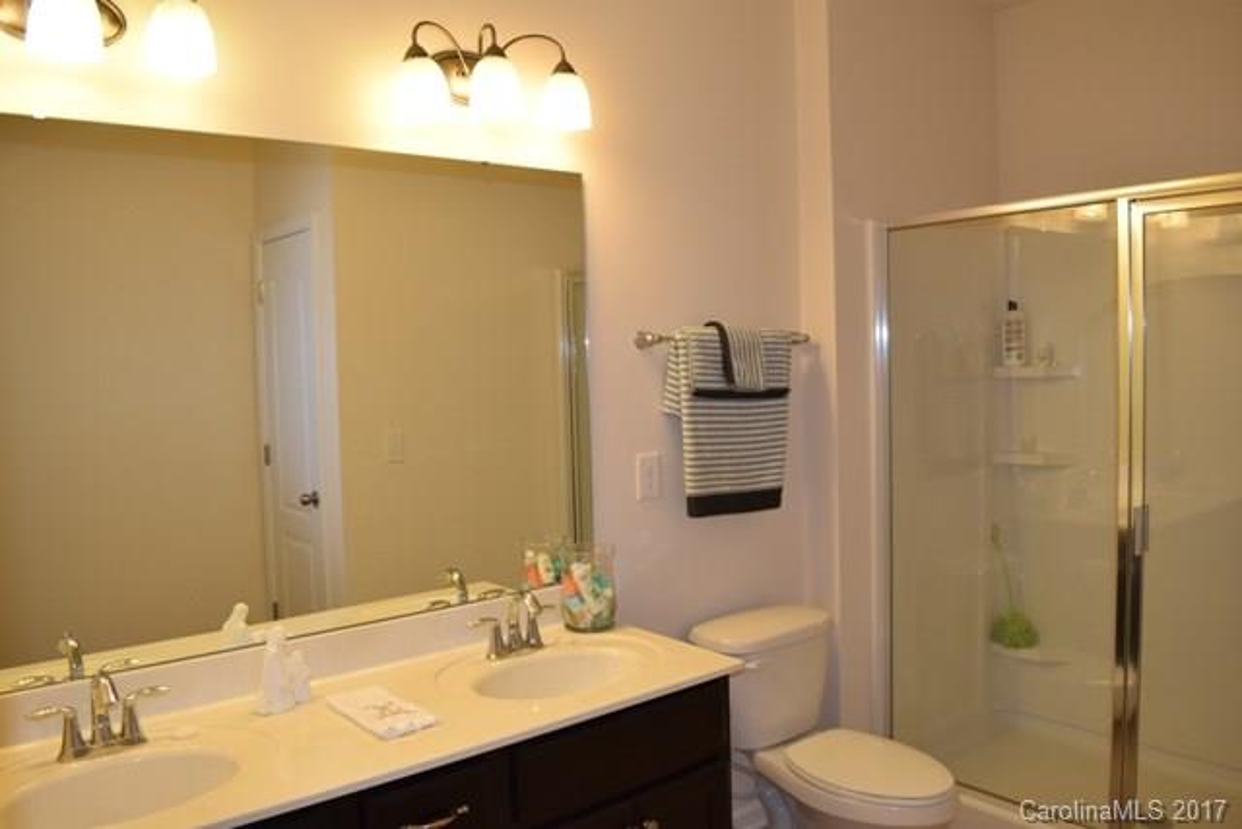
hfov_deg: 67.4
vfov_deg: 48.0
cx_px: 621
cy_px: 414
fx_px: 932
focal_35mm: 27
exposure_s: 1/125
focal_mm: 18
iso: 720
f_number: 5.6
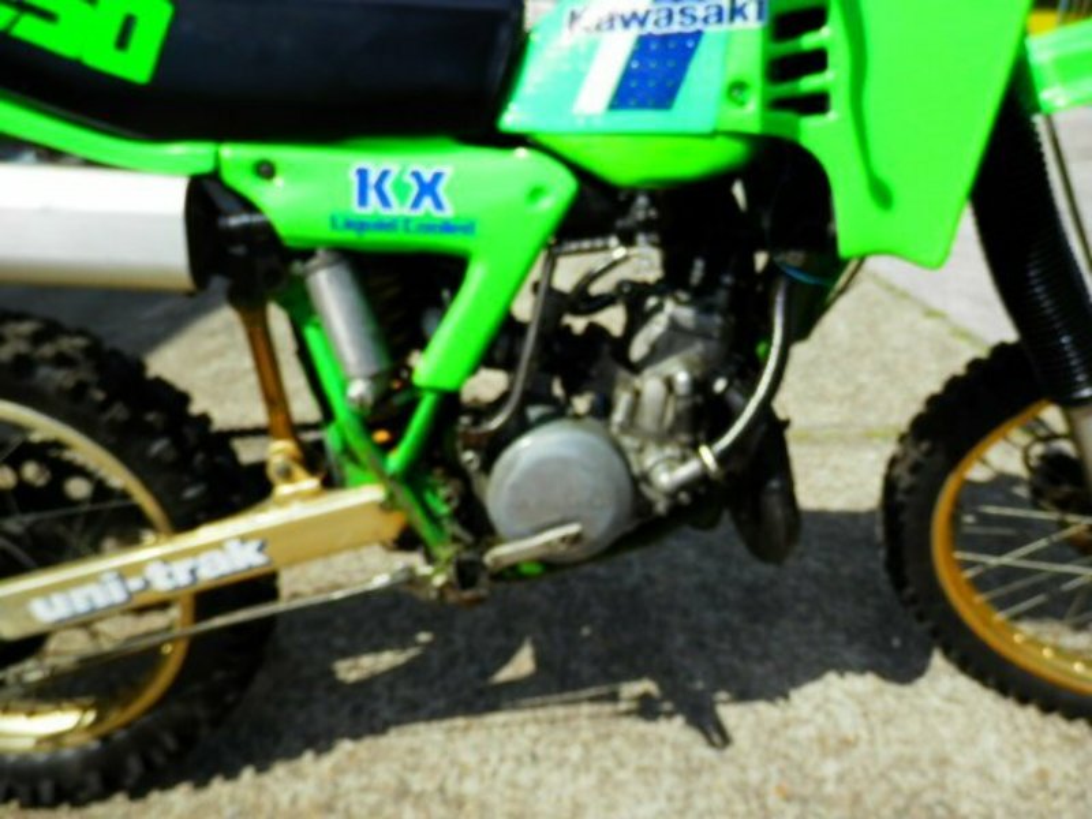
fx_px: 789
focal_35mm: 25
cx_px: 546
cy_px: 410
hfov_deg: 69.4
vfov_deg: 54.9
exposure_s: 1/125
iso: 80
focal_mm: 4.5
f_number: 8.7
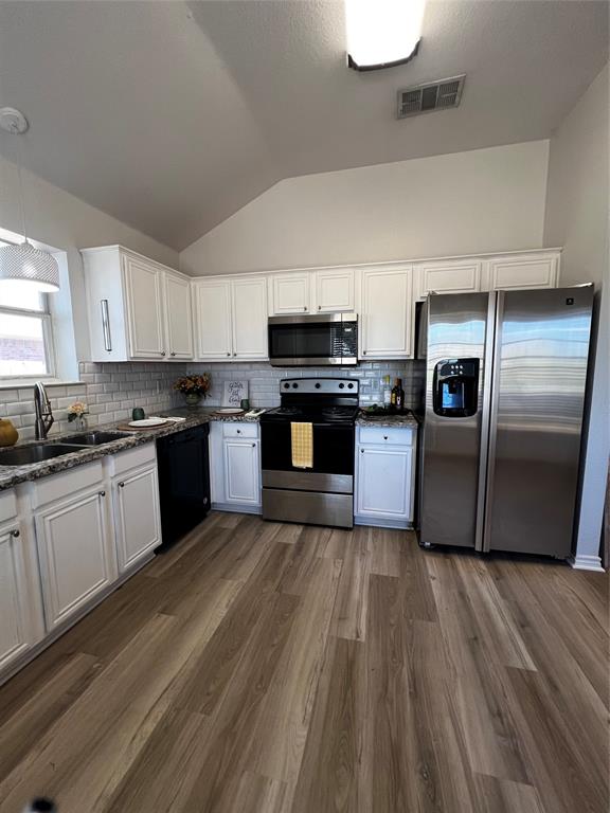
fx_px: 305
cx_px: 305
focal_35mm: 13
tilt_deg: -6.5
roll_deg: +0.4
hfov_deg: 89.9
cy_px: 406
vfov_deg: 106.2
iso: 200
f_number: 1.8
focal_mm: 1.57
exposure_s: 1/120
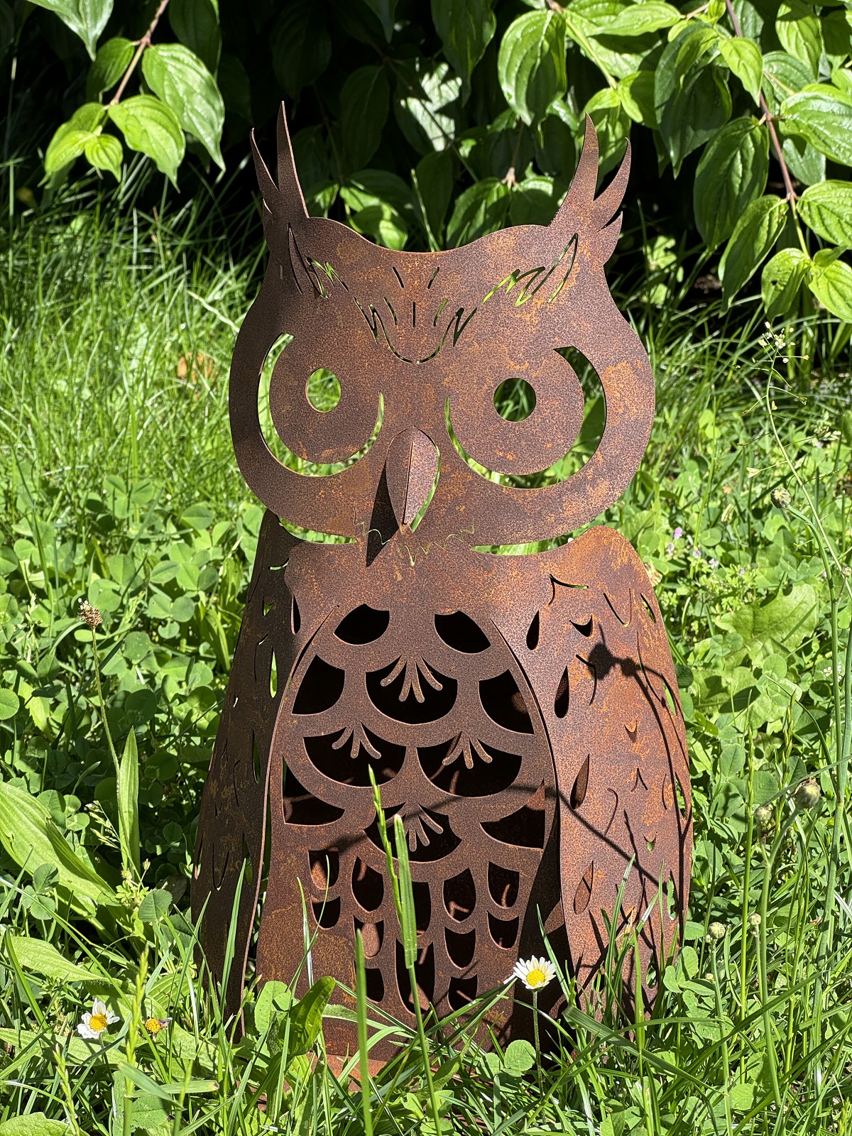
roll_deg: -1.2
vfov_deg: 25.3
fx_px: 2527
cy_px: 568
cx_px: 426
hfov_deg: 19.1
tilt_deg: -17.9
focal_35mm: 77
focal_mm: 9
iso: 25
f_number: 2.8
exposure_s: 1/256
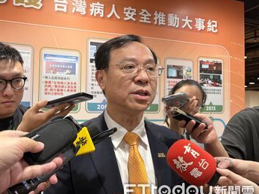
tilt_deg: +2.5
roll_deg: -0.6
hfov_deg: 59.7
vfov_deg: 46.8
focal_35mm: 30
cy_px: 94
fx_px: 224
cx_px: 110
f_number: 1.6
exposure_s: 1/60
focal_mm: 5.96
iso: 160
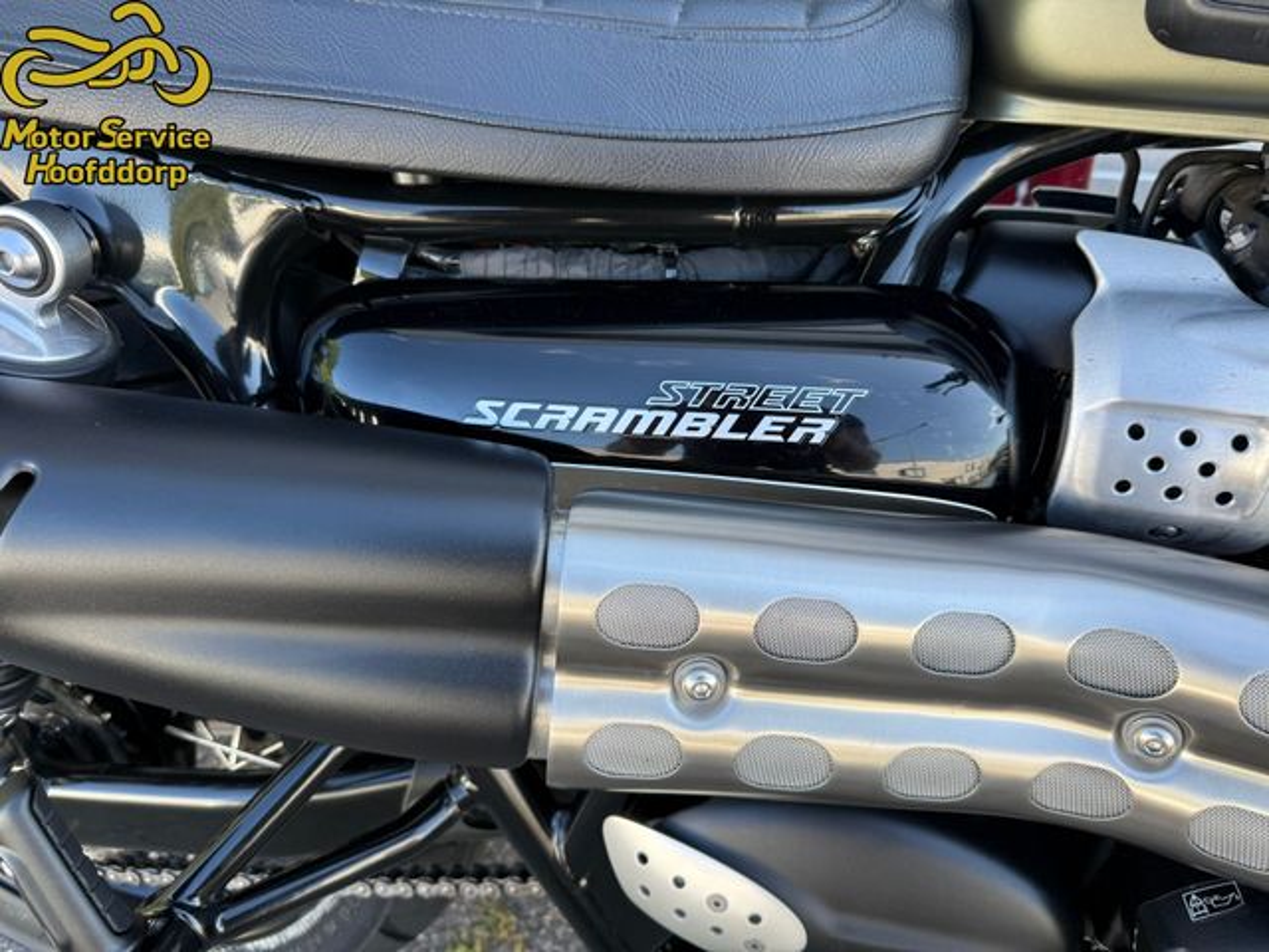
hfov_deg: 71.6
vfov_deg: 56.8
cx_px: 634
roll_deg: +0.9
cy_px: 476
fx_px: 880
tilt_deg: -39.3
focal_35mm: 24
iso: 80
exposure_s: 1/293
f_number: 1.78
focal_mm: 6.76
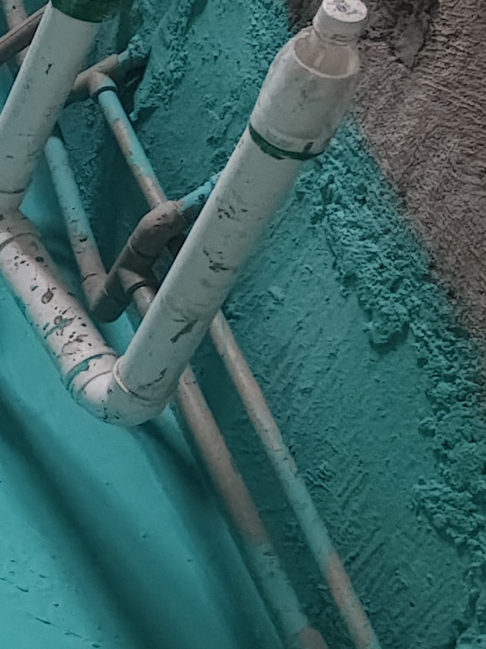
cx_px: -544
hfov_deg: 12.2
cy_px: 310
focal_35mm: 105
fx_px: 1967
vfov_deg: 18.7
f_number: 1.88
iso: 3263
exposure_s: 1/20
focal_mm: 5.56
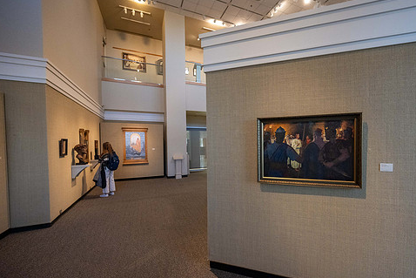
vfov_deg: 70.4
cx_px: 248
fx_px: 196
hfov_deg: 92.1
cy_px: 147
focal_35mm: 17
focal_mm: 14
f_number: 4
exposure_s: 1/200
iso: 6400
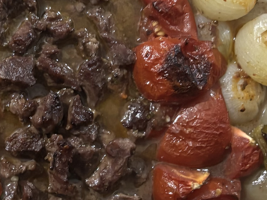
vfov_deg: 16.9
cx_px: 27
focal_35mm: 87
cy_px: 73
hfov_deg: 22.0
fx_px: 671
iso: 640
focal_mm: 5.96
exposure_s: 1/25
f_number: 1.6
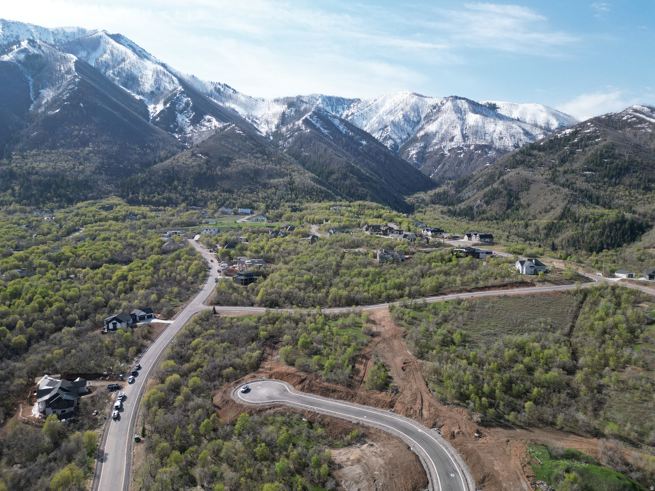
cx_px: 328
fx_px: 454
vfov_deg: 56.8
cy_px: 246
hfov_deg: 71.6
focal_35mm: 24
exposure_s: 1/3000
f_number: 1.7
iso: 200
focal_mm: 6.72
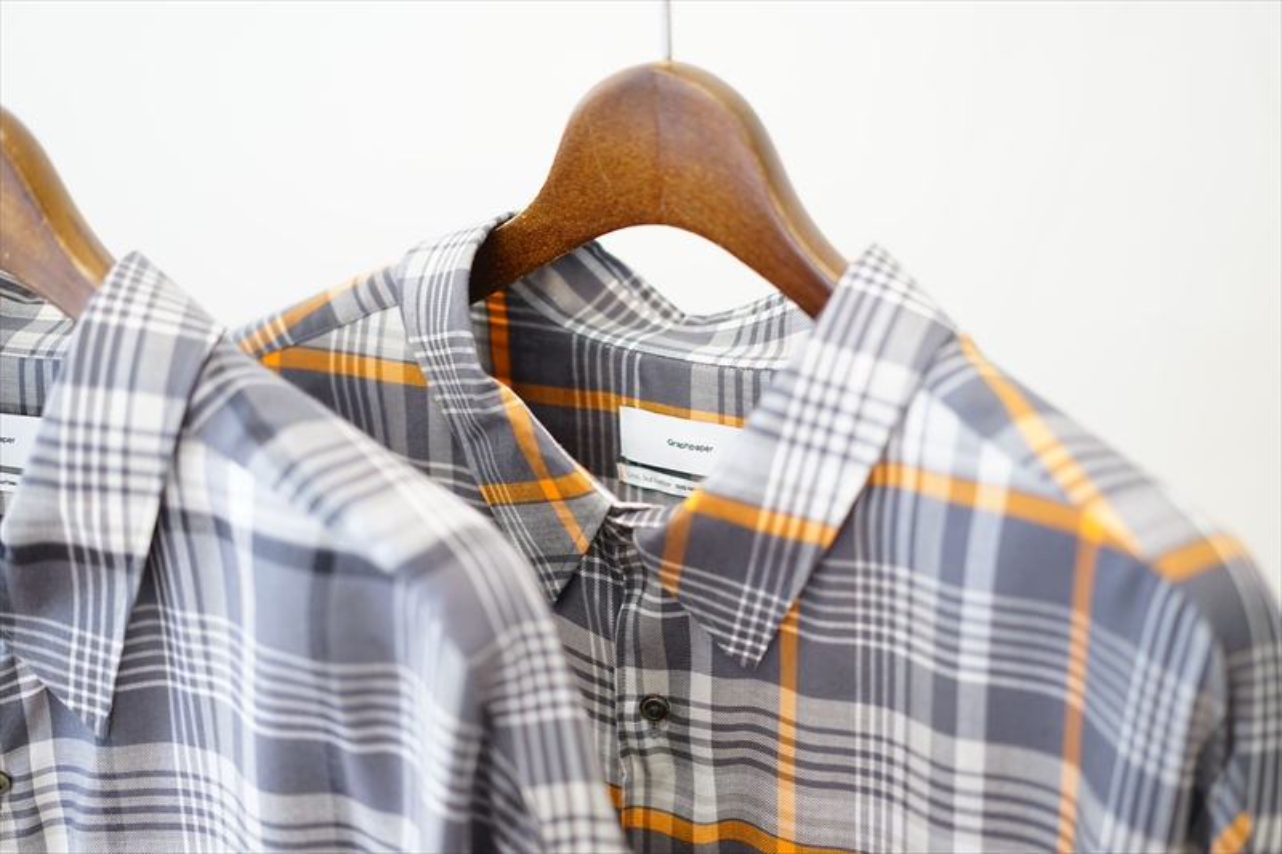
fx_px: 1958
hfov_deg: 36.3
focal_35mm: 55
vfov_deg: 24.6
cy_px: 427
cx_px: 641
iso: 250
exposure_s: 1/60
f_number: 1.8
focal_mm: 55
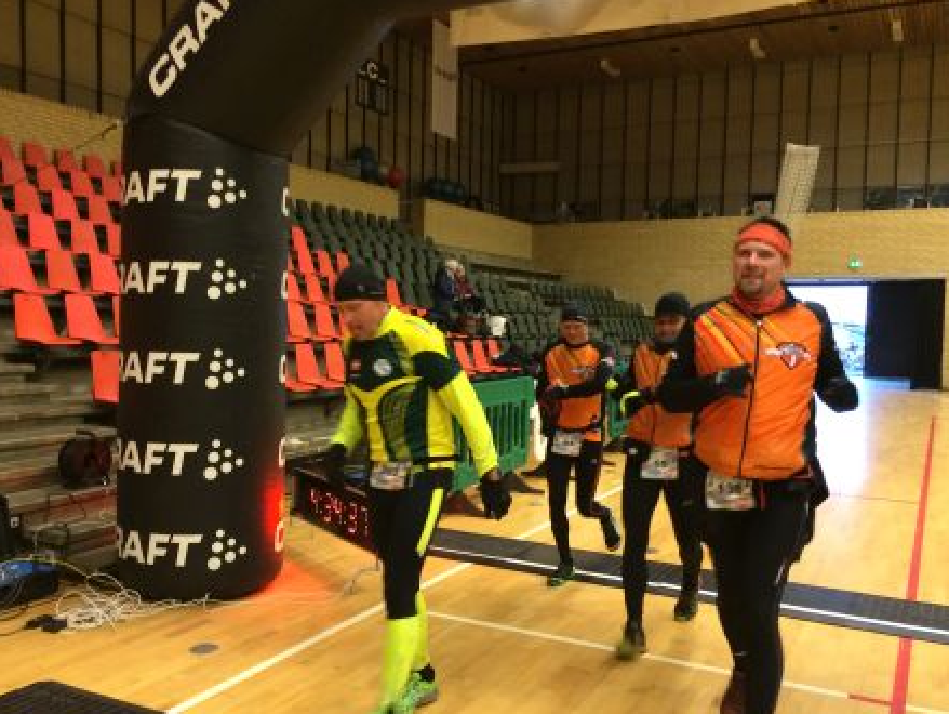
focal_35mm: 33
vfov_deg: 43.0
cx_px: 435
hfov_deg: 55.2
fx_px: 905
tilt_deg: -6.0
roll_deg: -0.9
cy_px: 362
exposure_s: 1/33
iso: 320
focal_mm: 4.15
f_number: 2.2
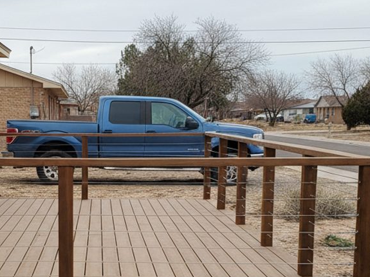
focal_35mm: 48
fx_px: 513
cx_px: 86
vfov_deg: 29.5
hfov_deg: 38.5
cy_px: 223
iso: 748
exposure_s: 1/1003
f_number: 1.8
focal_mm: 6.4
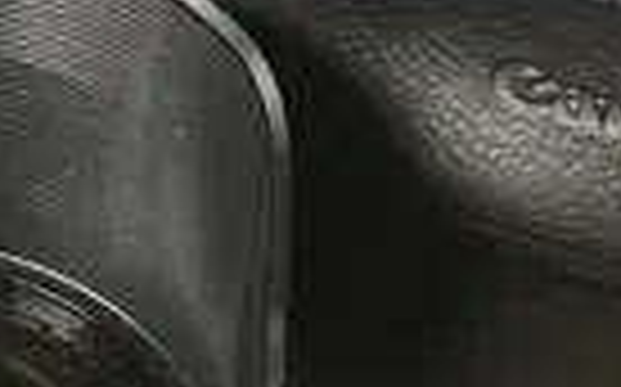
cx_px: -261
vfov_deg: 9.8
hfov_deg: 15.3
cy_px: -256
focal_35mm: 128
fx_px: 2165
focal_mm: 5.7
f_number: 1.5
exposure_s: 1/33
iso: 500
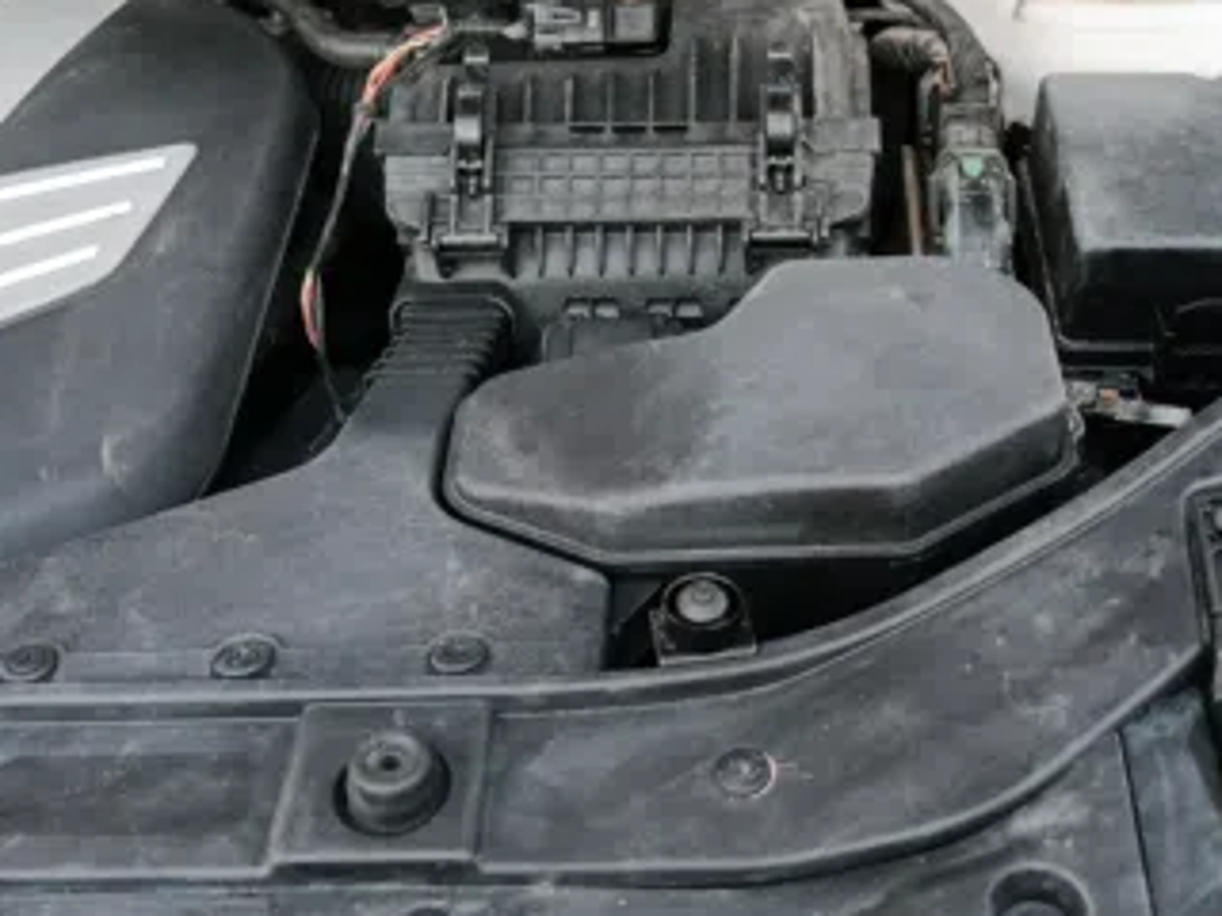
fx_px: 1694
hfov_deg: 39.3
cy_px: 359
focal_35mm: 48
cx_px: 798
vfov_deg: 30.2
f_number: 1.7
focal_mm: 5.24
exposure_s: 1/100
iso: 320
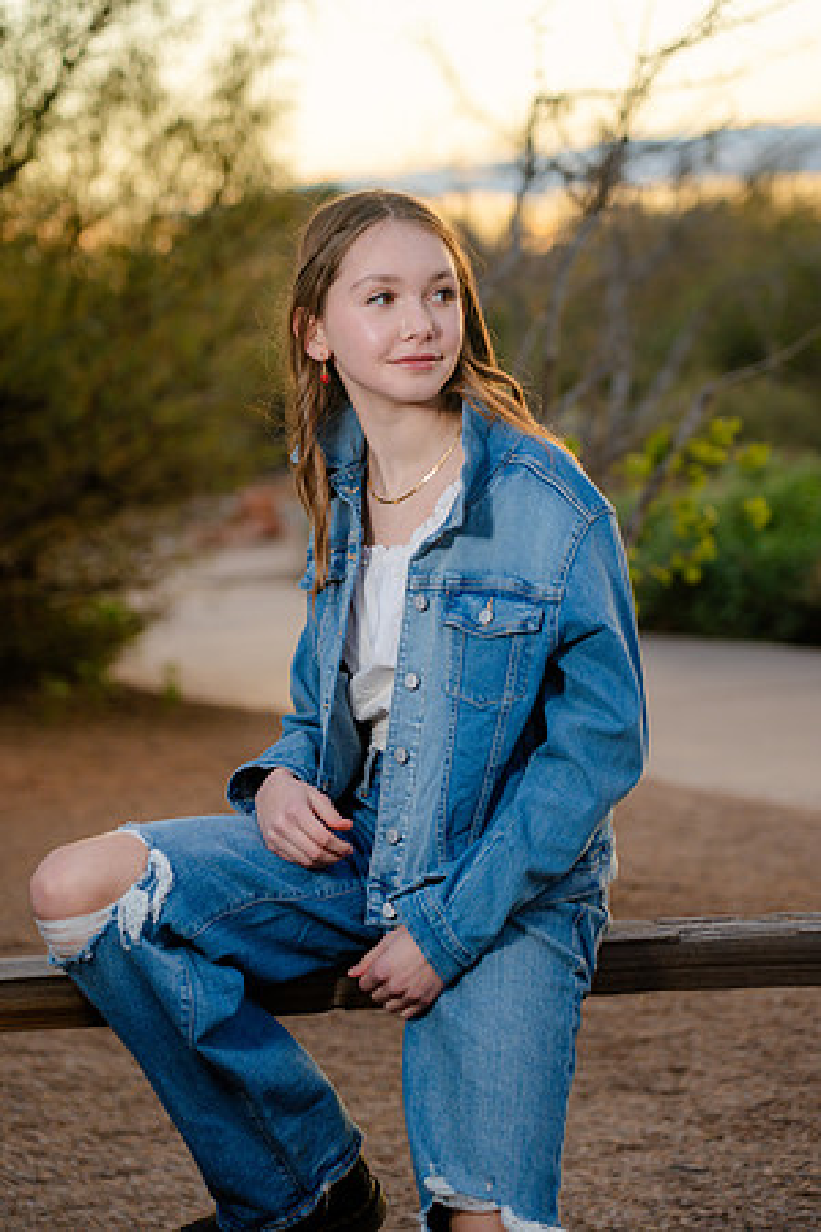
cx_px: 410
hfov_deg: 13.0
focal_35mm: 105
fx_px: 3592
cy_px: 616
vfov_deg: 19.5
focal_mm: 105
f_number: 4
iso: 250
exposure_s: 1/200
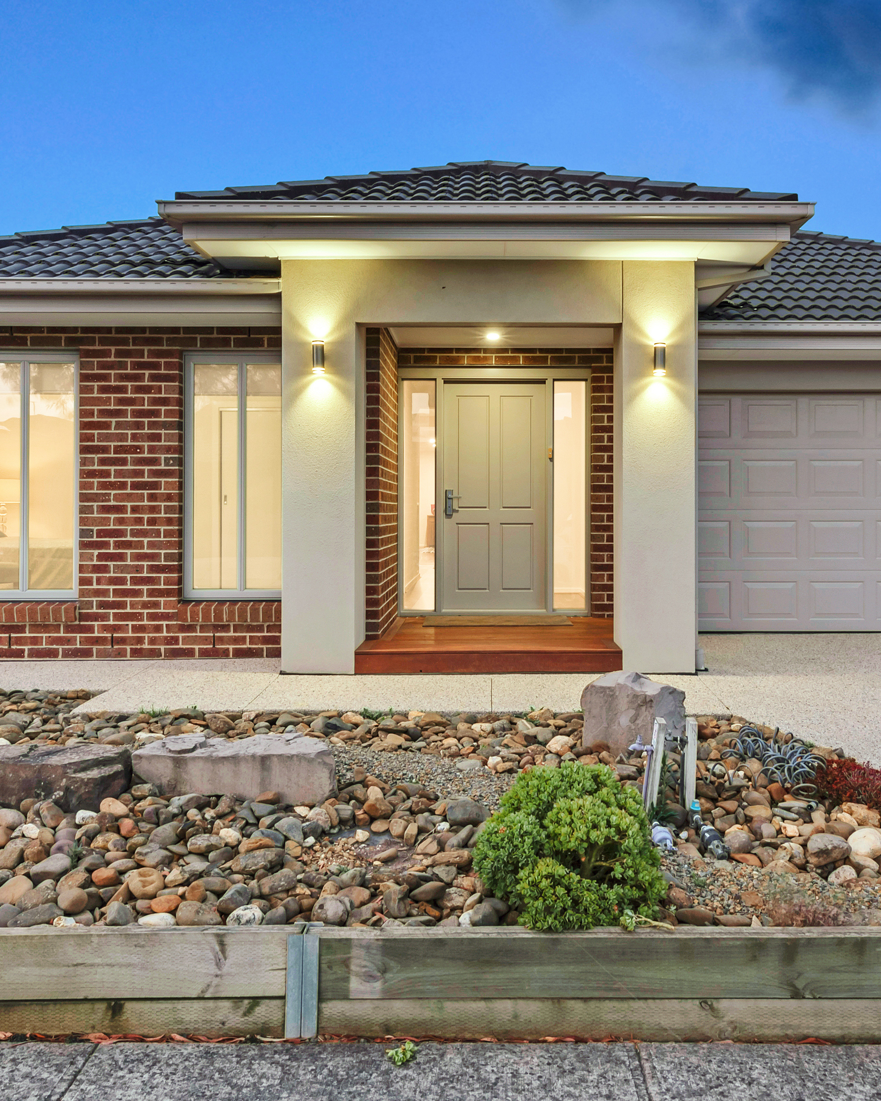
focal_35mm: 31
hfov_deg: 47.0
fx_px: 1010
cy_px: 464
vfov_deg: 56.9
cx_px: 507
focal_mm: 18
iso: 100
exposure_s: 1.6
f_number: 18
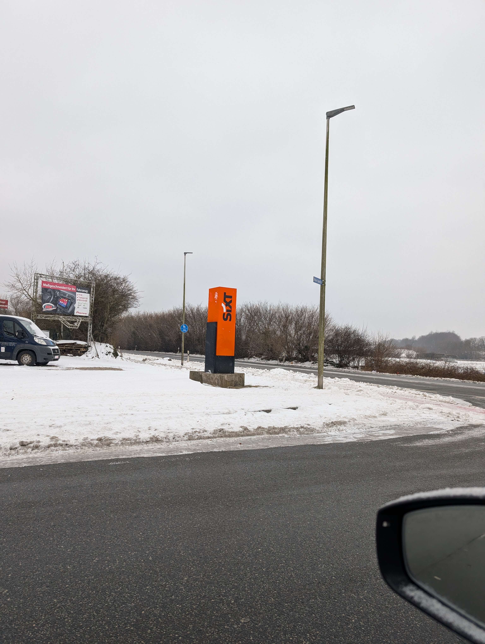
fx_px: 447
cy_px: 322
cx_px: 242
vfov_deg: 71.5
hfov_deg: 56.9
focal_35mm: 24
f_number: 1.68
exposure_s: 1/316
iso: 39
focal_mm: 6.9
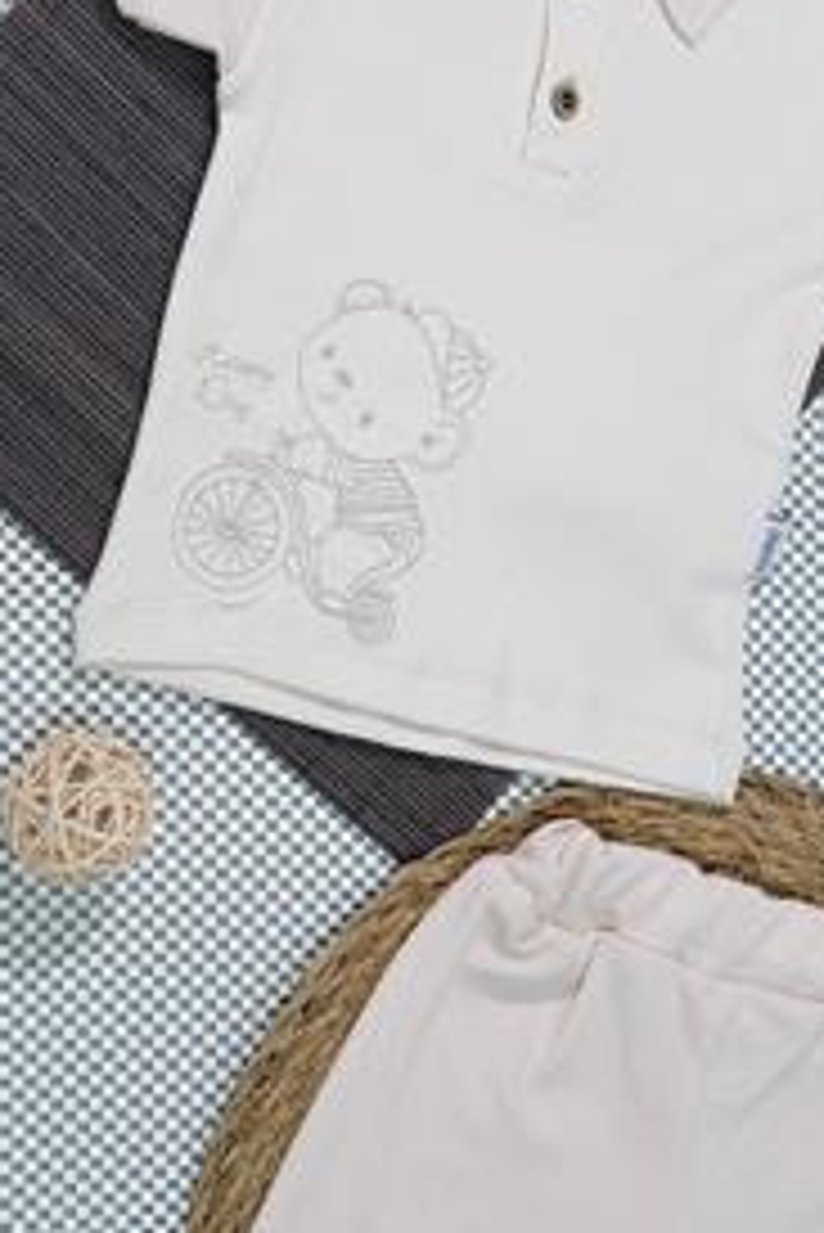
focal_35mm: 116
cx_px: 455
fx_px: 3977
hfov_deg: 11.8
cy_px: 585
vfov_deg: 17.6
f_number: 4
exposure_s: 1/500
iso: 1250
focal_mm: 35
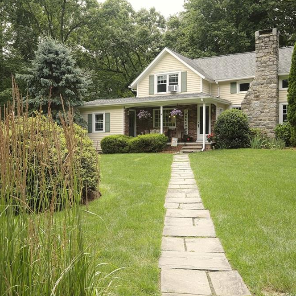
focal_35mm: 38
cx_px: 112
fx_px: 368
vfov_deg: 43.9
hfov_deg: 43.5
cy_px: 148
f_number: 8
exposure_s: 1/240
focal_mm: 19.1
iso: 400
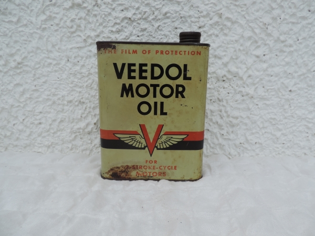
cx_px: 158
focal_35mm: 24
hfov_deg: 71.6
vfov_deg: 56.8
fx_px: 218
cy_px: 118
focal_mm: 4.3
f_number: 3
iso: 80
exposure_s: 1/500
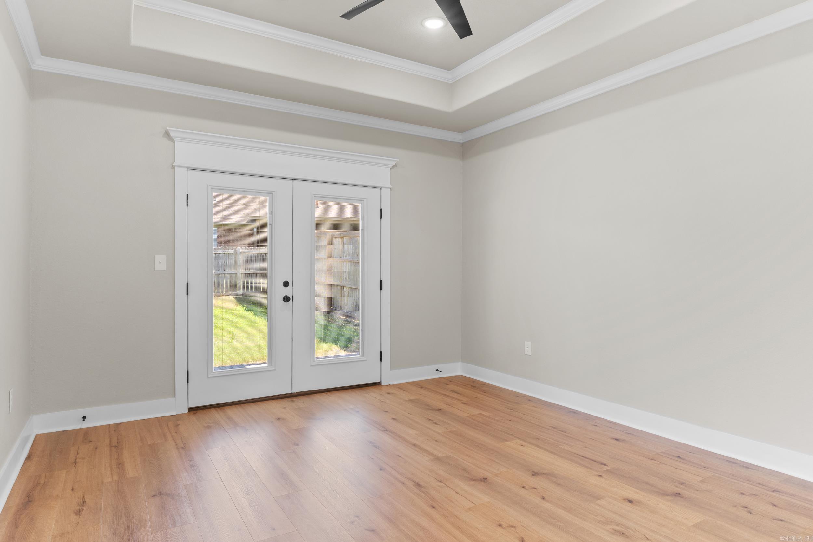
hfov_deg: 81.2
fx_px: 474
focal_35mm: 21
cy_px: 271
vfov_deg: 59.5
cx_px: 406
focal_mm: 14
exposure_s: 1/2.5
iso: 200
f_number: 9
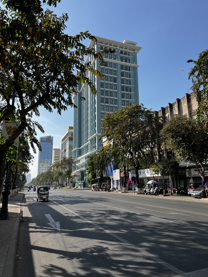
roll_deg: +1.0
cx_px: 104
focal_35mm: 26
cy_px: 138
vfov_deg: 67.3
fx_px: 208
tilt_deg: +11.3
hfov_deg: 53.1
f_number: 1.5
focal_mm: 5.7
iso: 50
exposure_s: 1/3257
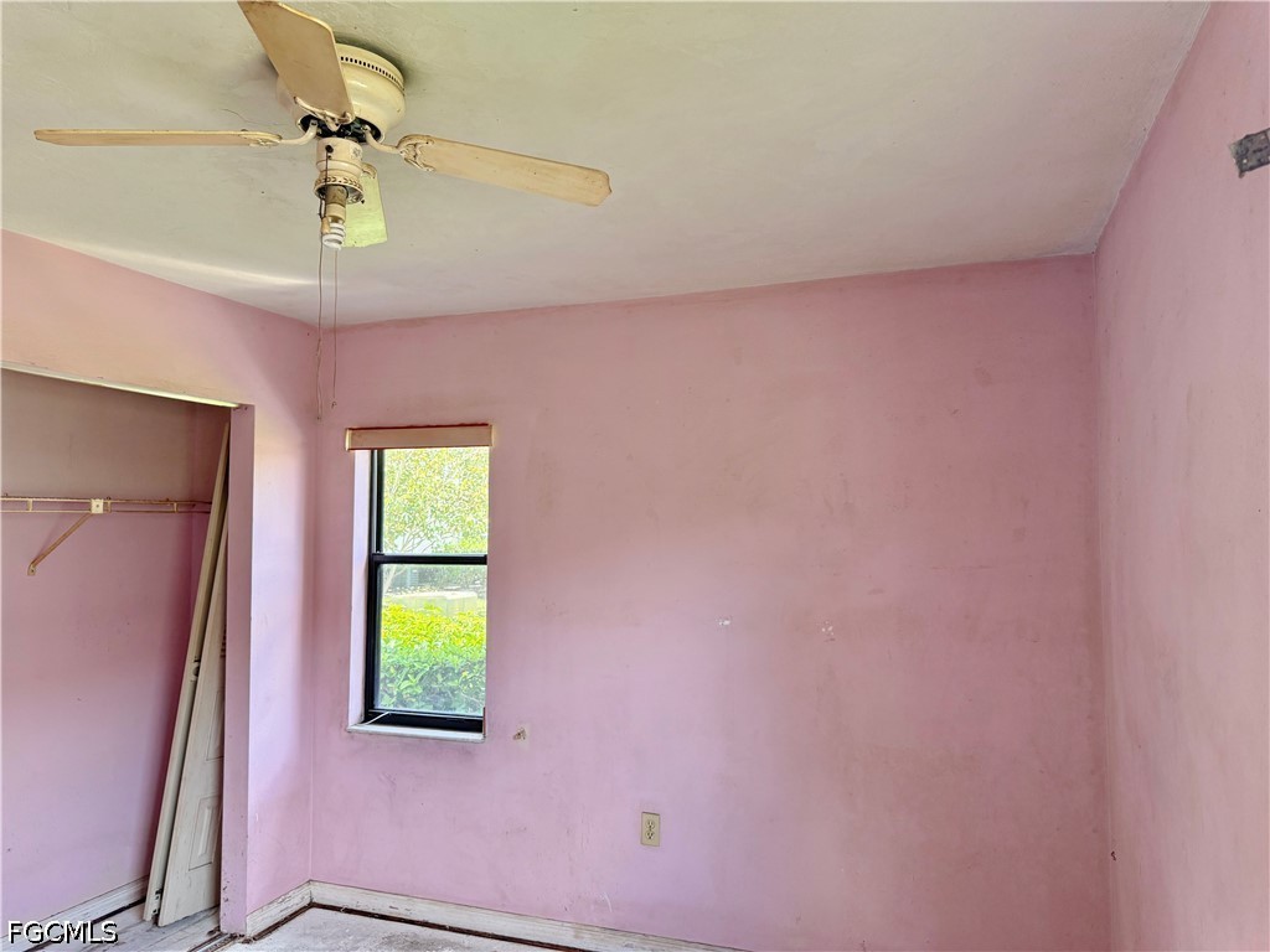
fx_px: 881
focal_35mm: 24
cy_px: 476
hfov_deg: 71.6
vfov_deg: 56.8
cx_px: 635
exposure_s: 1/164
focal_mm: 6.76
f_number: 1.78
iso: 200
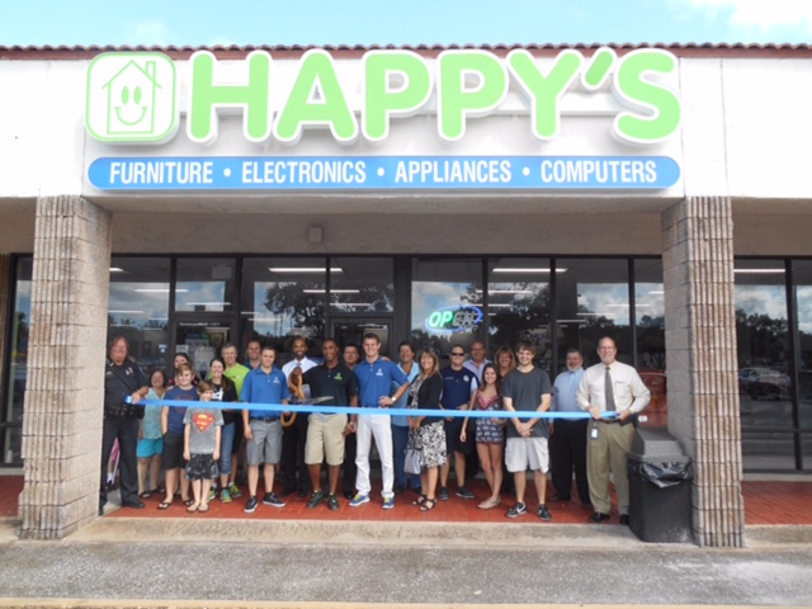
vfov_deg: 53.1
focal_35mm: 26
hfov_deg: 67.3
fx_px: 610
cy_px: 304
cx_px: 406
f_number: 3.4
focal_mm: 4.7
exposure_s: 1/200
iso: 80
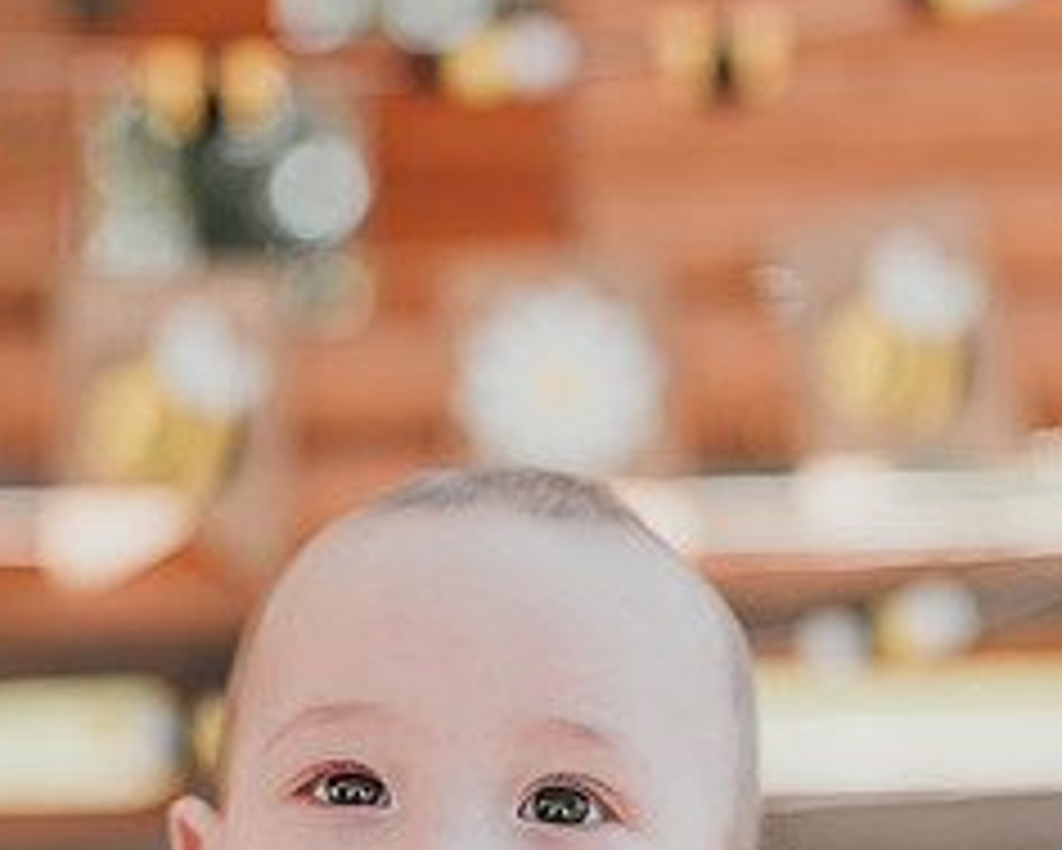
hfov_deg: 21.5
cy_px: 574
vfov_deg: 17.2
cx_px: 583
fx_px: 2799
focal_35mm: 89
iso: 64
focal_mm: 35
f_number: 1.6
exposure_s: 1/1250
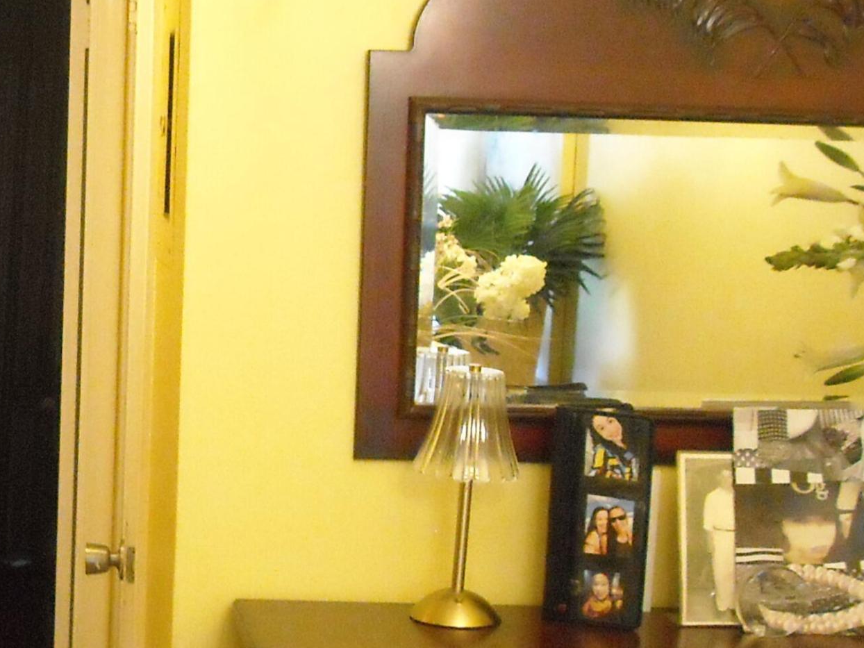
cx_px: -21
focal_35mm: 81
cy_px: 404
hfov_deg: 23.0
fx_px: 2022
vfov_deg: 18.2
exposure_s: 1/61
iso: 800
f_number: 2.8
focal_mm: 5.7
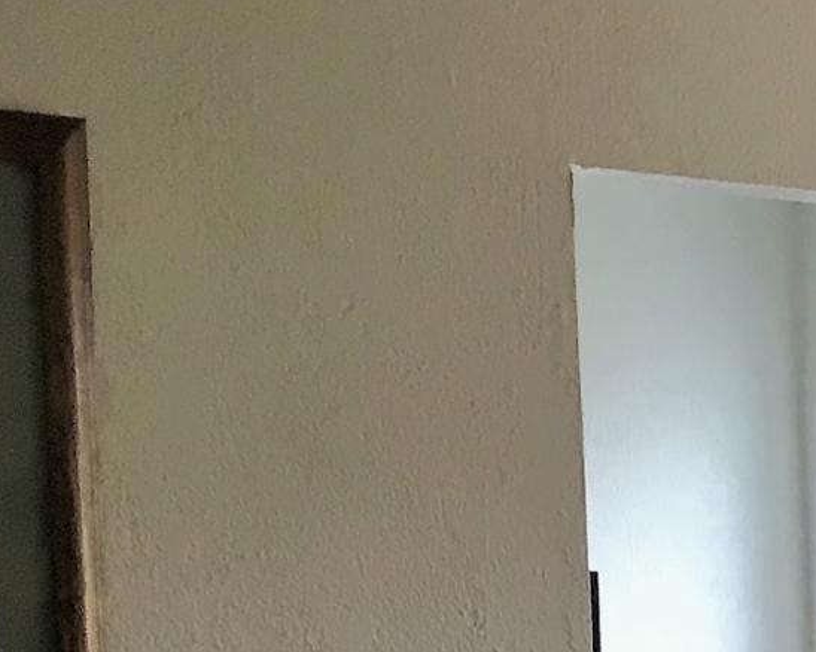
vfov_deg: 9.5
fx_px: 3742
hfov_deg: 10.7
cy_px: 1185
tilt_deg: -8.1
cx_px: 1913
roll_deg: -0.1
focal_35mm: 155
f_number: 2.2
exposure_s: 1/30
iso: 50
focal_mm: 4.15
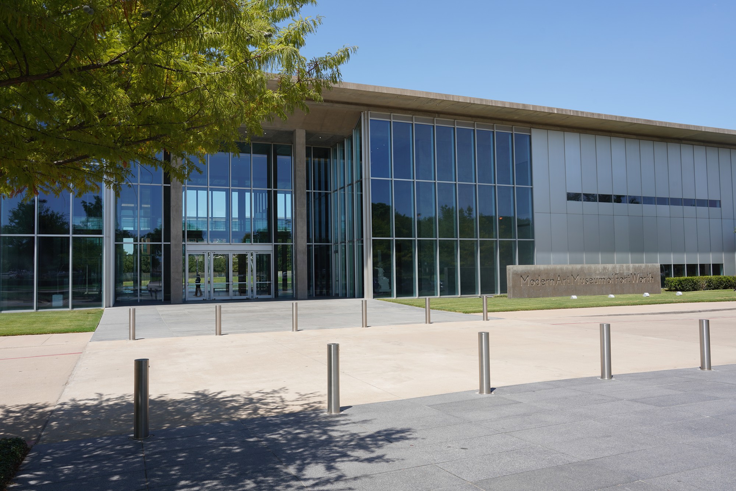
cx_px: 368
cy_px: 246
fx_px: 572
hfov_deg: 65.5
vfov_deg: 46.4
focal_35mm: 28
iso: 100
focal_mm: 28
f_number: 13
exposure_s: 1/100
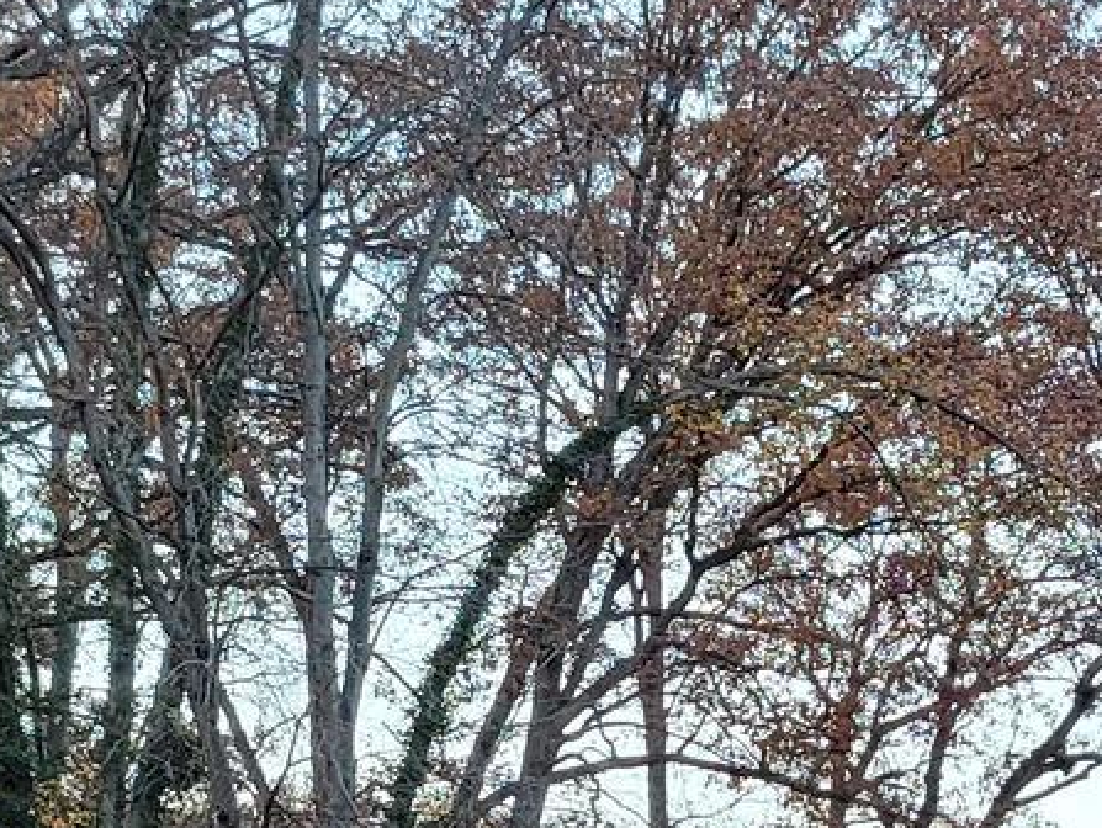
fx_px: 3791
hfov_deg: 15.6
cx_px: 1511
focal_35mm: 119
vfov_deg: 11.6
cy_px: 1449
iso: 125
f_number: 1.8
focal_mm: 5.4
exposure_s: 1/119
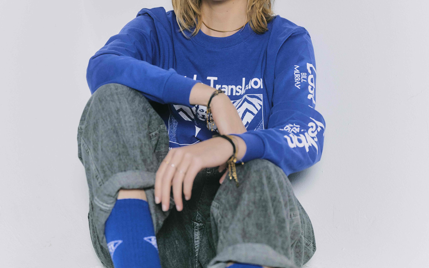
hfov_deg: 20.0
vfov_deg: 12.6
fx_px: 1216
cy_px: 74
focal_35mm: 104
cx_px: 214
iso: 640
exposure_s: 1/160
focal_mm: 68
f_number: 3.2
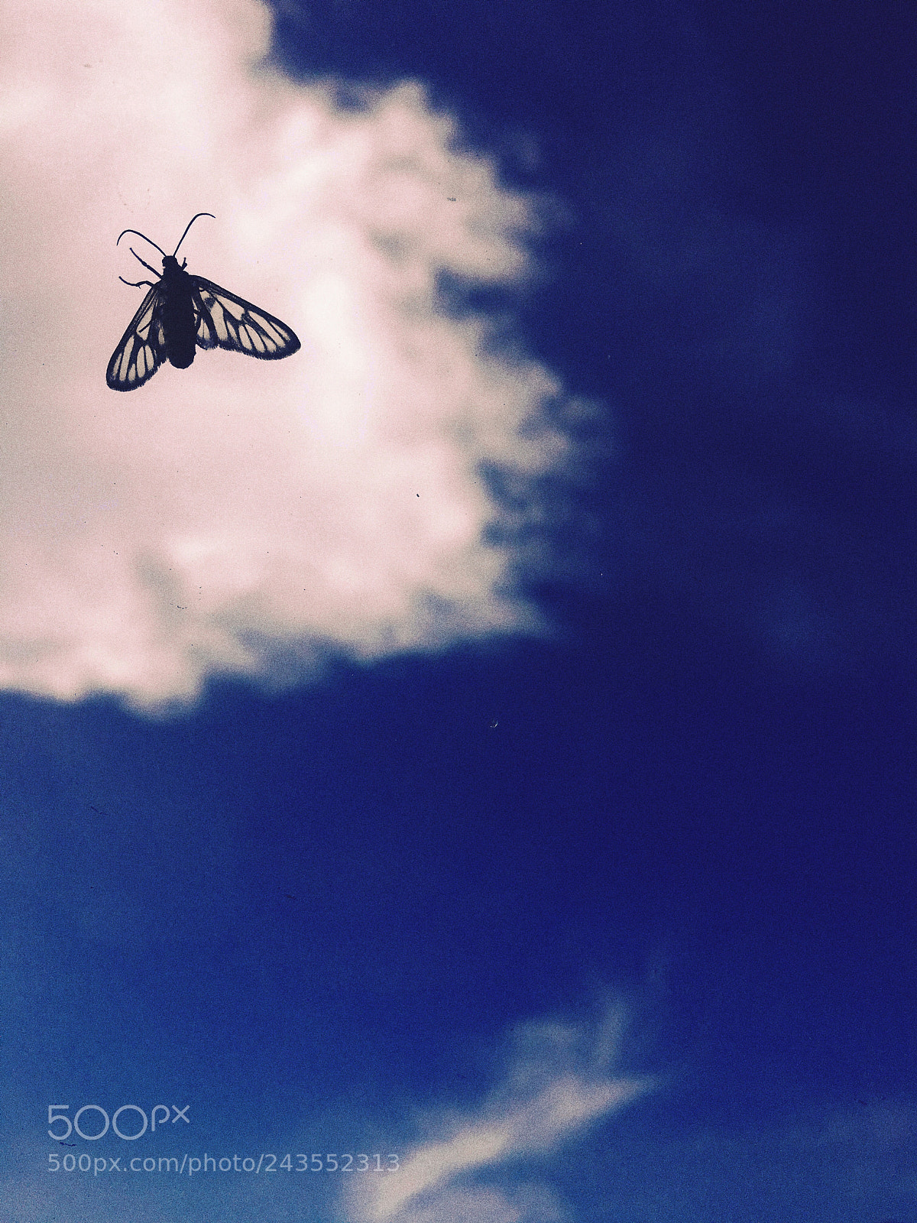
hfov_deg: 48.2
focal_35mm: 29
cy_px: 612
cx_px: 458
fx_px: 1024
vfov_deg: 61.7
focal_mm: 4.15
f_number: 2.2
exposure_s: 1/1374
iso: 25
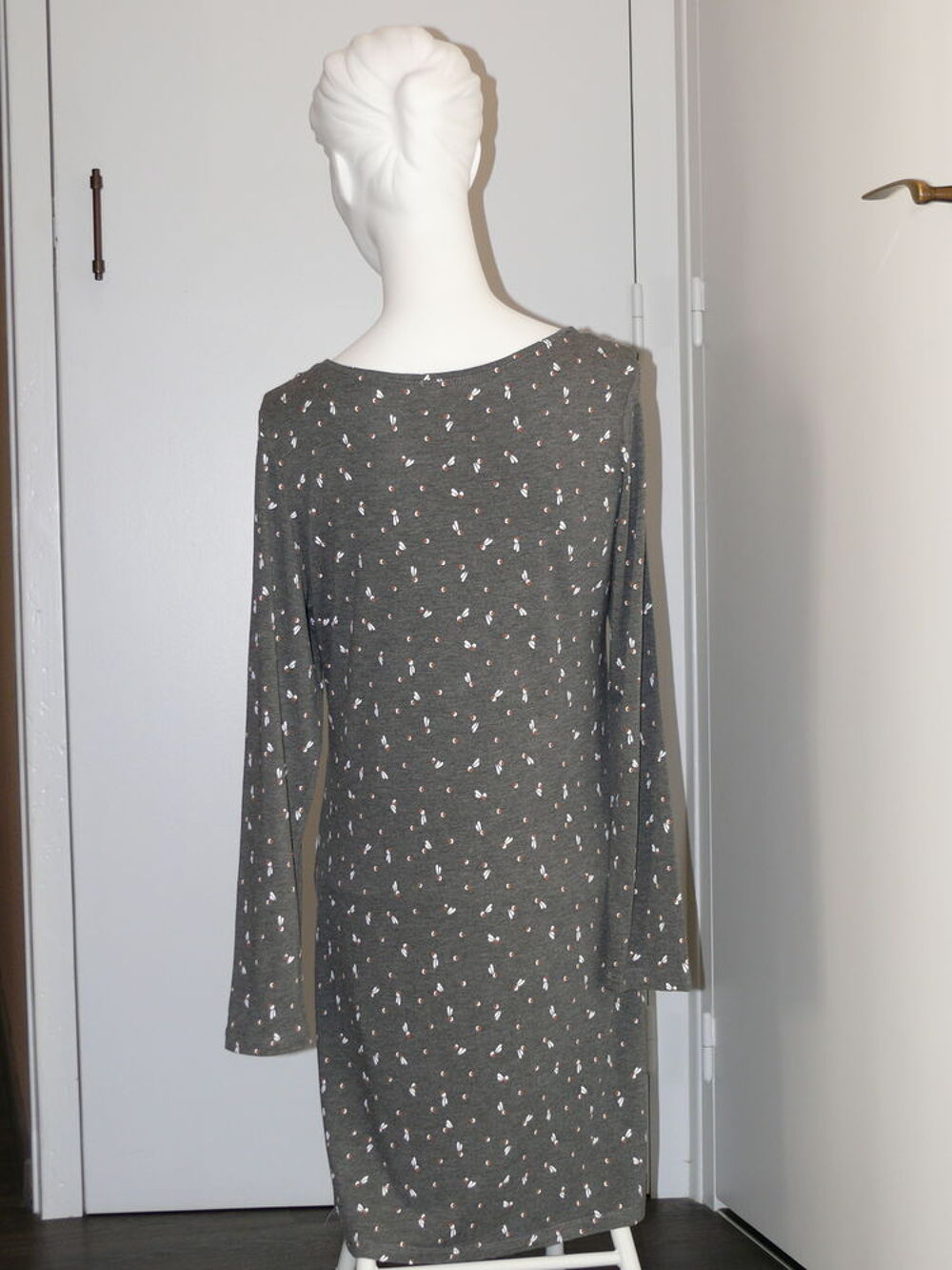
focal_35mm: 61
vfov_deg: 31.7
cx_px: 476
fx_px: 2236
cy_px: 635
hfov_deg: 24.0
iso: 100
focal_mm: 11
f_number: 3.2
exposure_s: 1/30
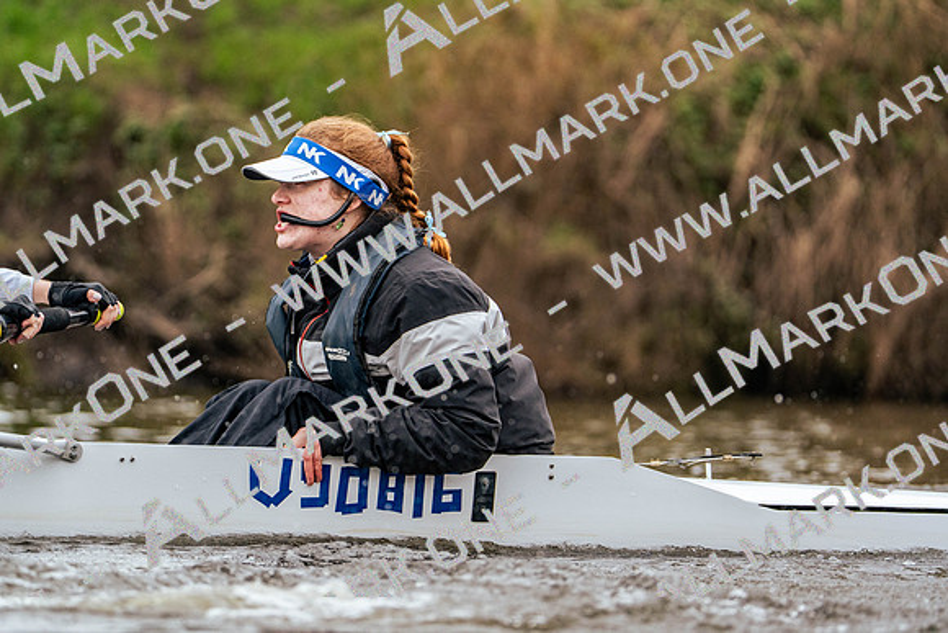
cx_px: 474
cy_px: 316
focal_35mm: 338
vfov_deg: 4.1
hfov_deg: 6.1
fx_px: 8902
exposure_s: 1/2000
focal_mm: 338
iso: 2000
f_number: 6.3
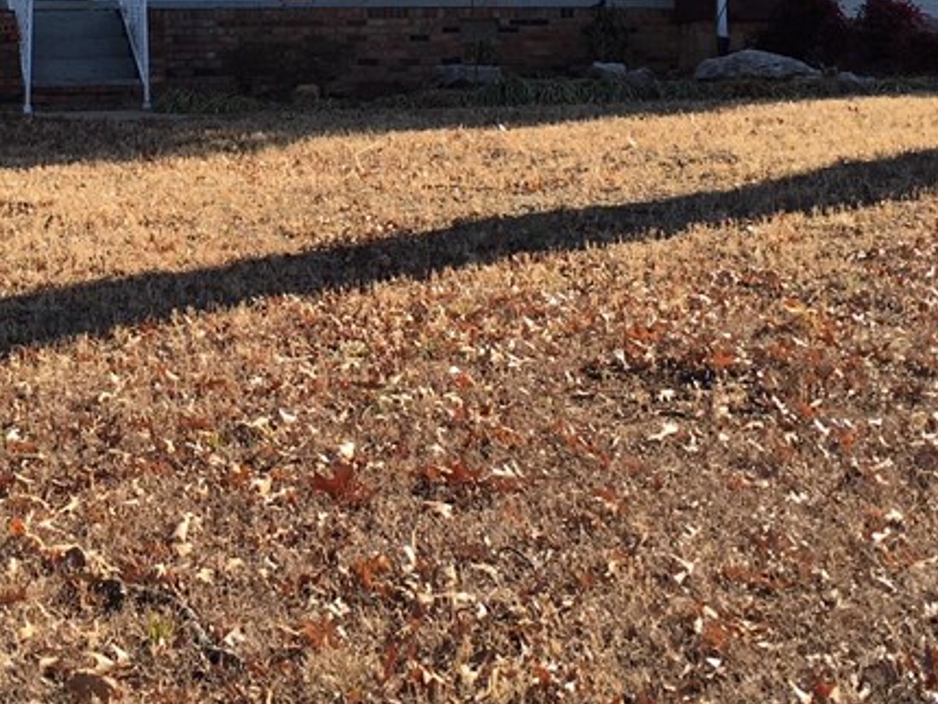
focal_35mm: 69
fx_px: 1871
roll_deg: +0.6
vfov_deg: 20.7
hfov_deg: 27.7
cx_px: 209
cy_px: 17
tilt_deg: +5.0
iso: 25
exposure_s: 1/818
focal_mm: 4.15
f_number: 2.2
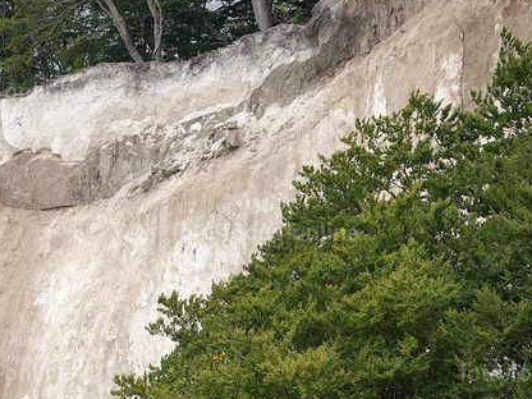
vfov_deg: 5.6
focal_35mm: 263
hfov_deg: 7.5
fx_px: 4042
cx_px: -75
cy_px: 63
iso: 64
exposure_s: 1/100
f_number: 4
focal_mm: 40.73
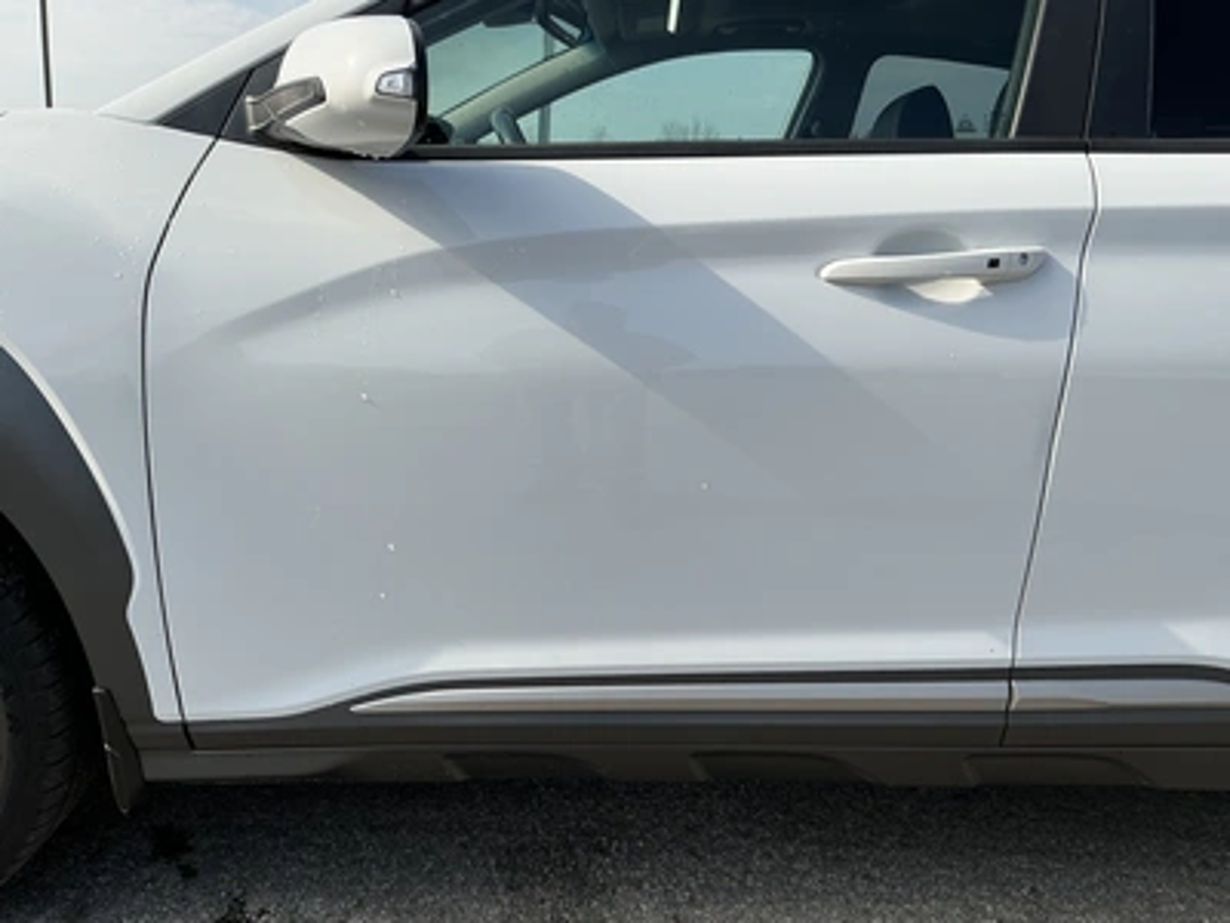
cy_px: 462
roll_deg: -3.4
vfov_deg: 49.7
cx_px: 615
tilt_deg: -13.6
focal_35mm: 28
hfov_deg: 63.4
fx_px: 995
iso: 25
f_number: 1.8
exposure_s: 1/1848
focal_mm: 3
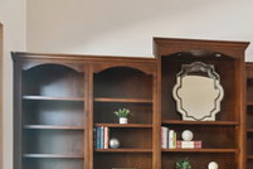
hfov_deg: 43.8
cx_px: 194
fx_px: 302
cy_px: 172
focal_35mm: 43
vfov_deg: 29.1
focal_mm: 12
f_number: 8
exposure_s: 1/5
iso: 200
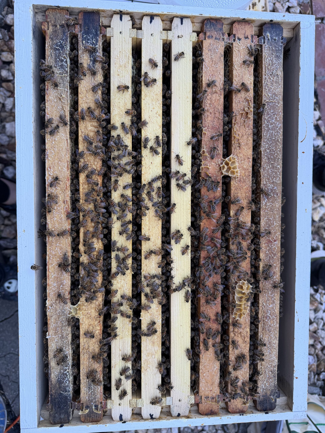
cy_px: 216
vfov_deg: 71.6
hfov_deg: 56.8
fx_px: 300
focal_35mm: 24
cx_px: 162
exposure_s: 1/206
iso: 80
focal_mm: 6.76
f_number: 1.78
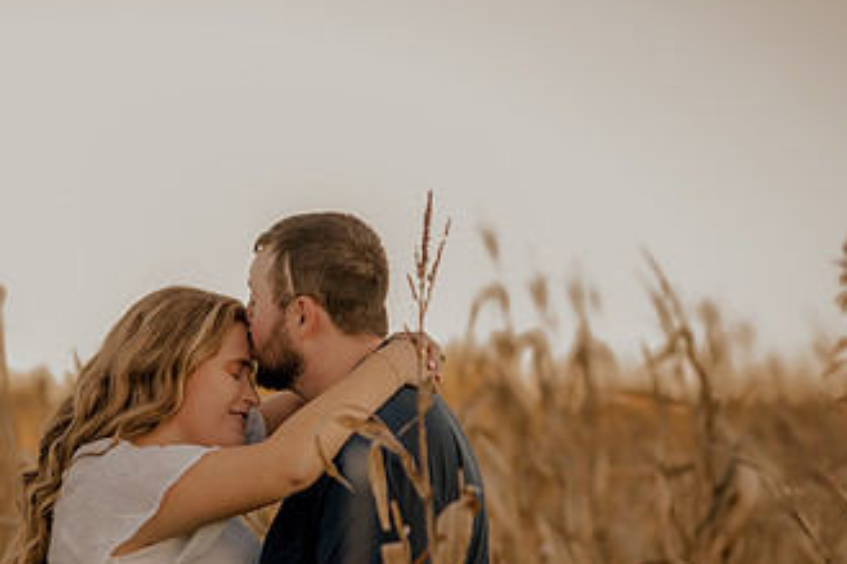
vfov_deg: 9.1
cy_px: 335
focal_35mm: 150
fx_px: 3527
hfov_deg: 13.6
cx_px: 206
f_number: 1.4
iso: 50
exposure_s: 1/320
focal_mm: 85
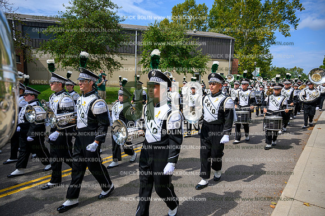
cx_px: 162
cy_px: 108
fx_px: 217
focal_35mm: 24
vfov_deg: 53.1
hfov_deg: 73.8
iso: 100
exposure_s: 1/1250
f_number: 4
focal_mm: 24
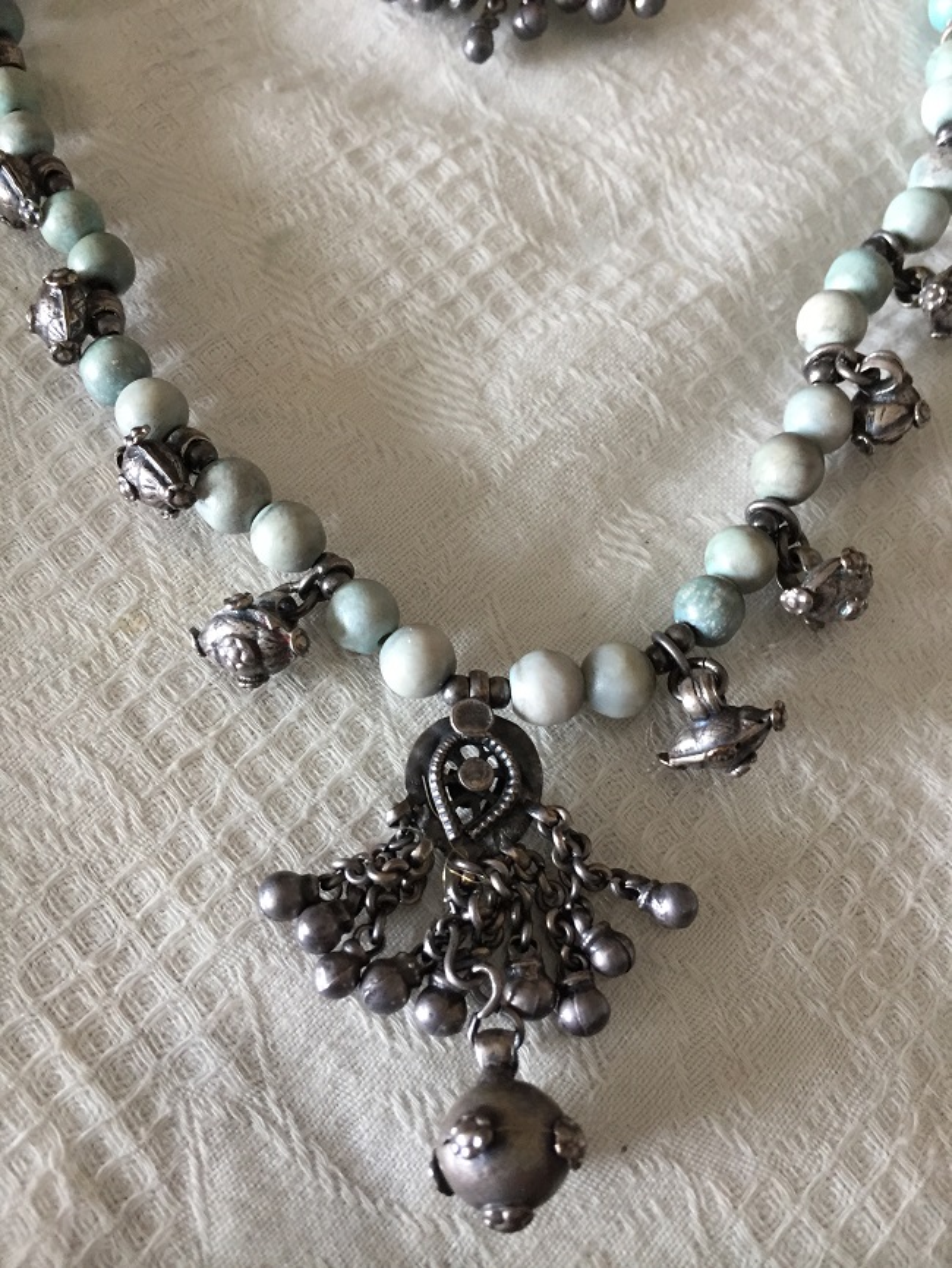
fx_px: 1063
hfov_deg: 48.2
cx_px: 476
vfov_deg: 61.6
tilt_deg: -67.2
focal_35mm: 29
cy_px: 634
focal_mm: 4.15
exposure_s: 1/30
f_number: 2.2
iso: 125
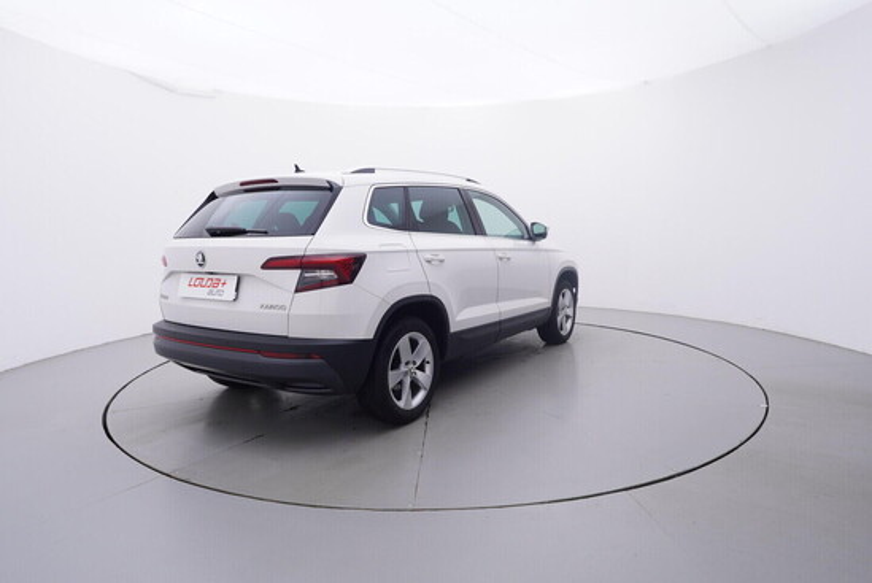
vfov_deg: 56.2
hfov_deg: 77.3
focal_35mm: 22
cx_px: 436
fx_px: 545
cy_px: 292
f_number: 5
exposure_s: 1/80
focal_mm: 15
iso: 200
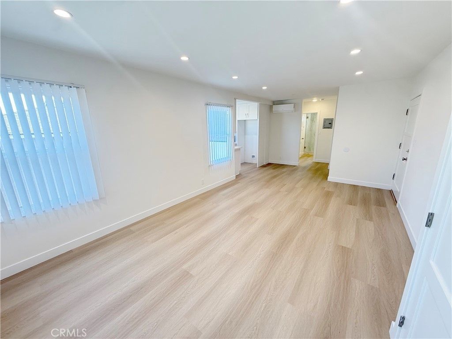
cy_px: 170
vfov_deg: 85.7
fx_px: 183
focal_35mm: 14
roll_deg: +1.2
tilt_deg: -12.7
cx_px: 226
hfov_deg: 102.1
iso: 125
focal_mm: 2.22
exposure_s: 1/99
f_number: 2.2
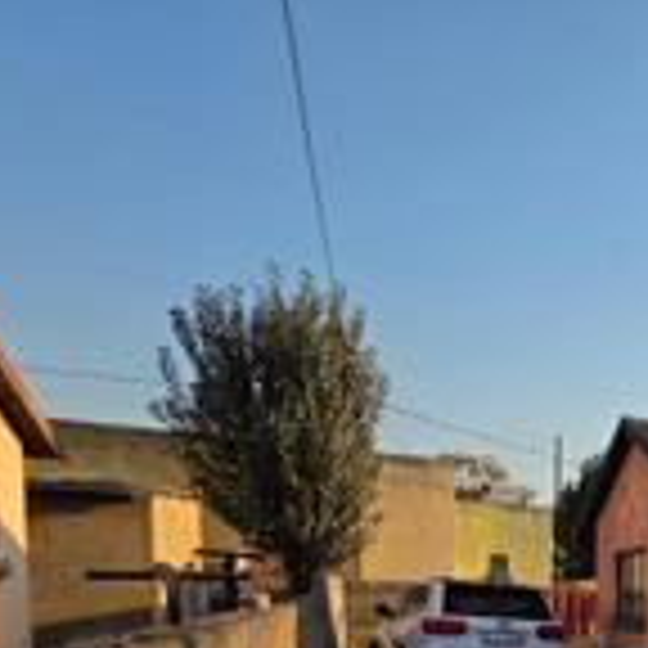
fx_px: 678
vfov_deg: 43.2
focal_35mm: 32
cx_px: 778
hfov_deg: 38.1
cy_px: 662
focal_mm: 2.2
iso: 40
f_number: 1.9
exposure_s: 1/1279
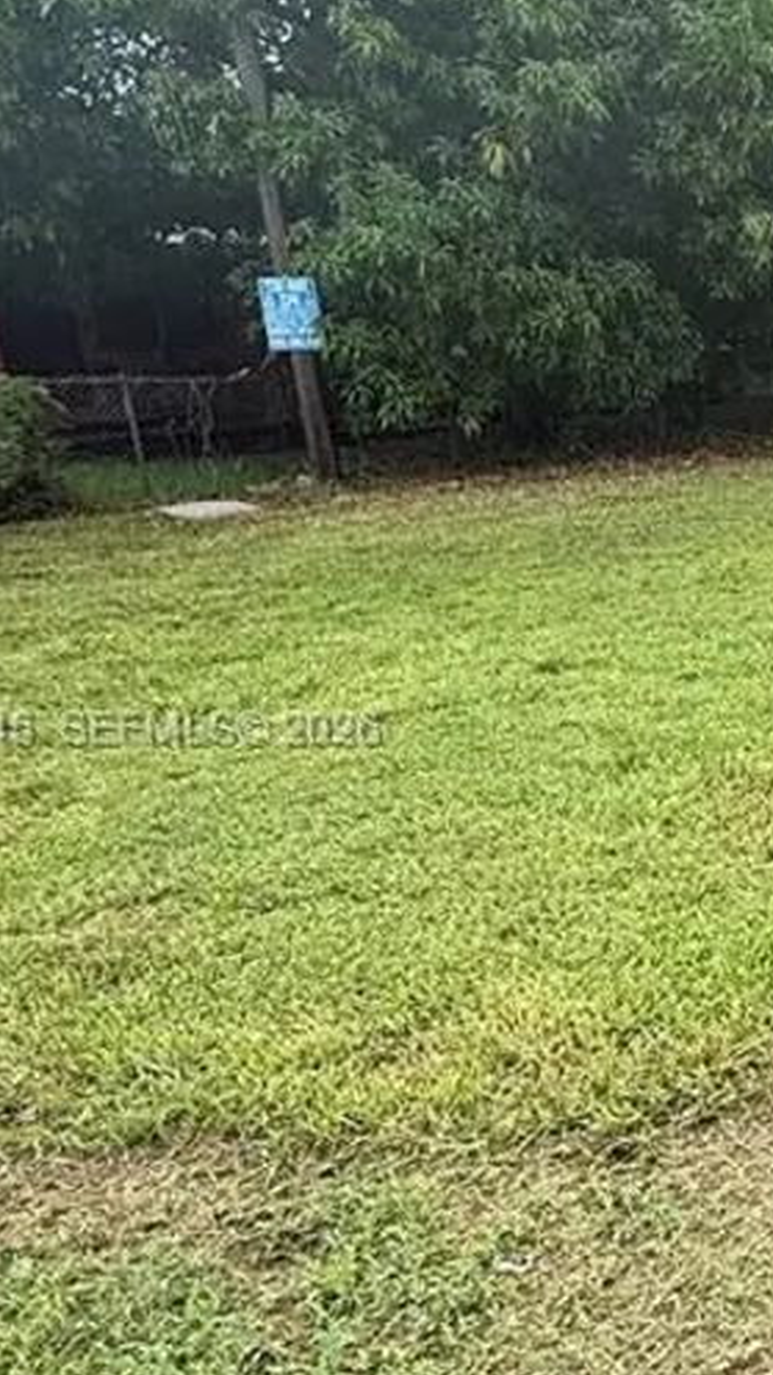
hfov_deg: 22.4
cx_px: 1214
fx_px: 1530
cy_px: 730
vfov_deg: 48.3
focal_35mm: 42
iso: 50
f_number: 2.2
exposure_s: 1/424
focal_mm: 2.22
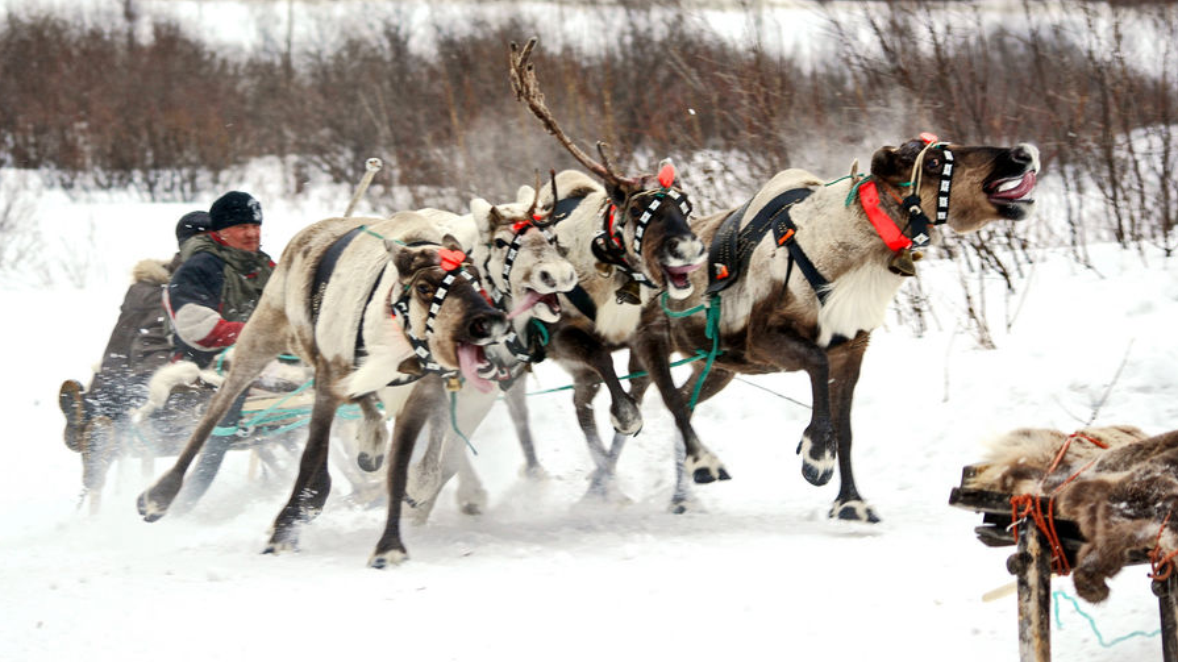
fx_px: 4934
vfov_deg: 7.7
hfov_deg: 13.6
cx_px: 588
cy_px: 340
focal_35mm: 158
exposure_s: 1/320
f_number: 4.5
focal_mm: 100
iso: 125
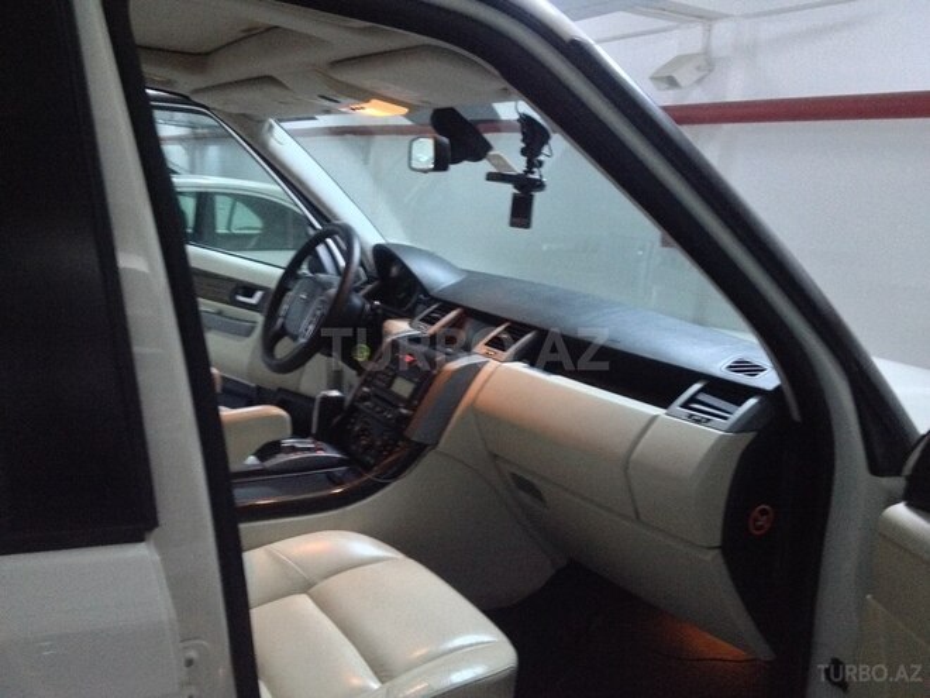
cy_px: 349
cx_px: 465
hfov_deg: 52.6
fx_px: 940
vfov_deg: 40.7
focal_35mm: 35
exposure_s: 1/15
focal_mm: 4.28
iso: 500
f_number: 2.4
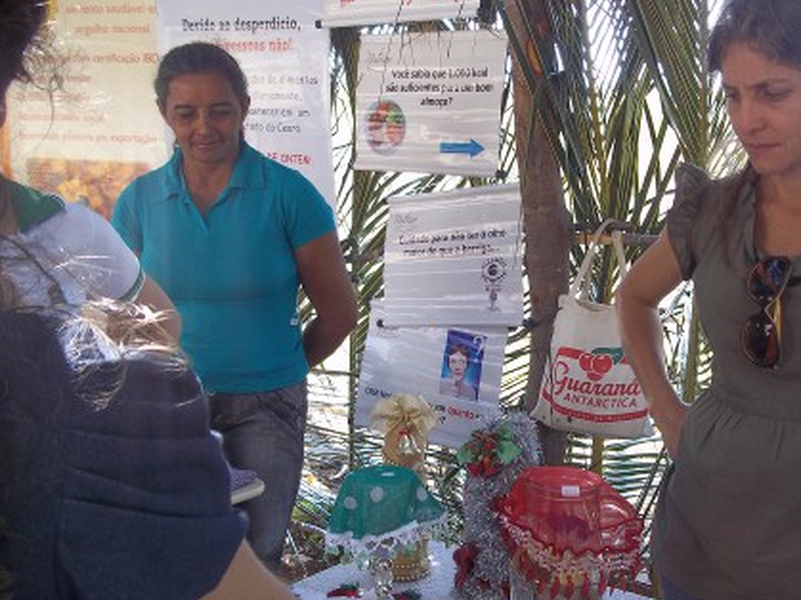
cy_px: 343
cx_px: 474
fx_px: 995
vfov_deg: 33.5
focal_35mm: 43
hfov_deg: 43.7
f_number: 3.1
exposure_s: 1/80
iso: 80
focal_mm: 6.5
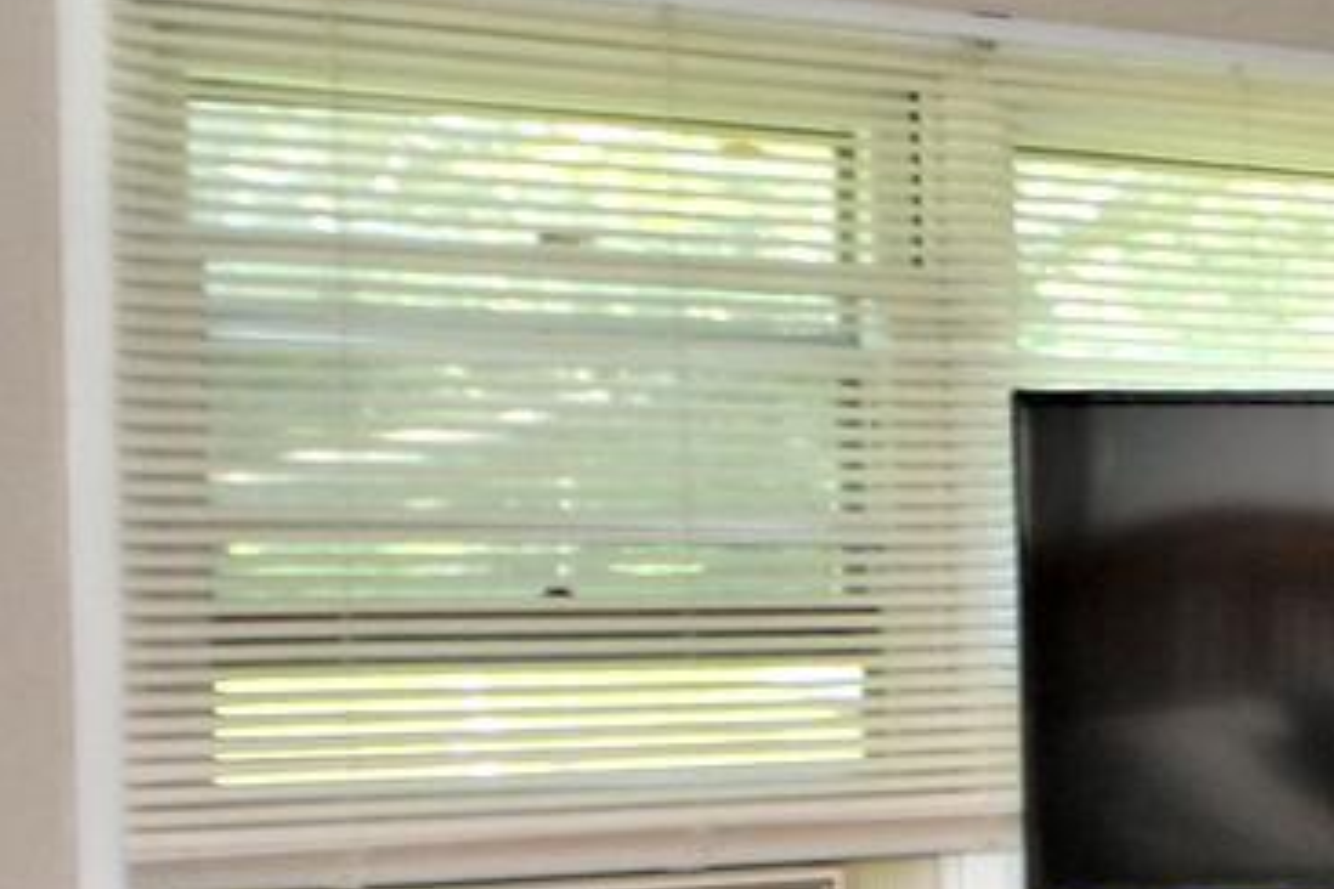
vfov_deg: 16.2
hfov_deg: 18.2
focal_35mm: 84
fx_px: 3112
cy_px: 680
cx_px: 2504
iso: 250
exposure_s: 1/100
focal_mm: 10
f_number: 4.5
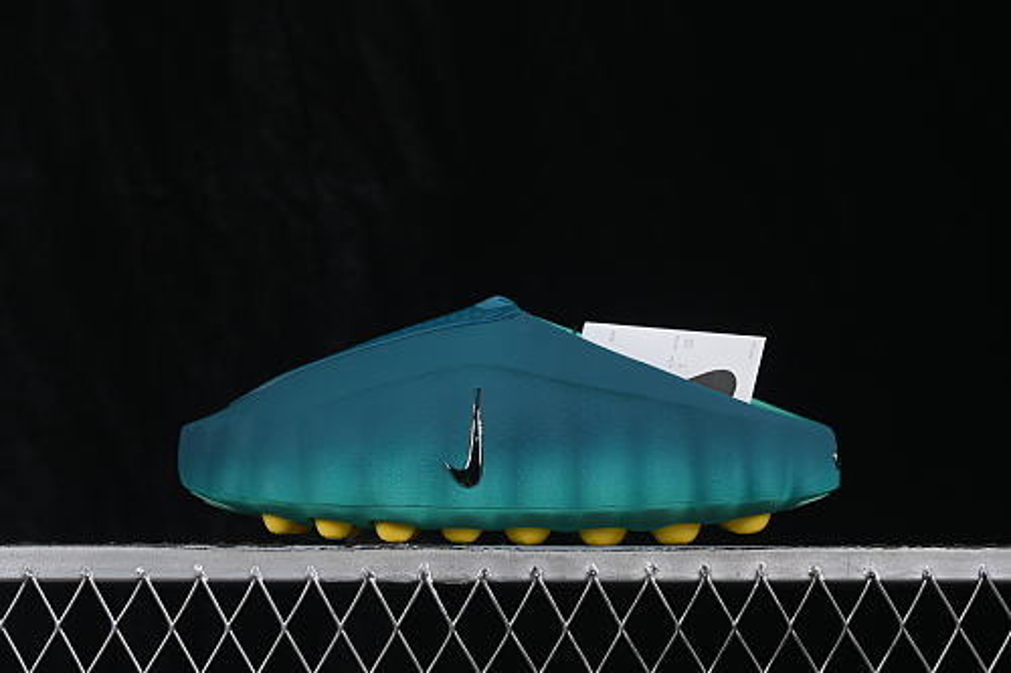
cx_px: 506
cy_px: 336
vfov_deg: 18.2
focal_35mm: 75
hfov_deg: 27.0
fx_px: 2105
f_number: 8
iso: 160
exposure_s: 1/80
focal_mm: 50
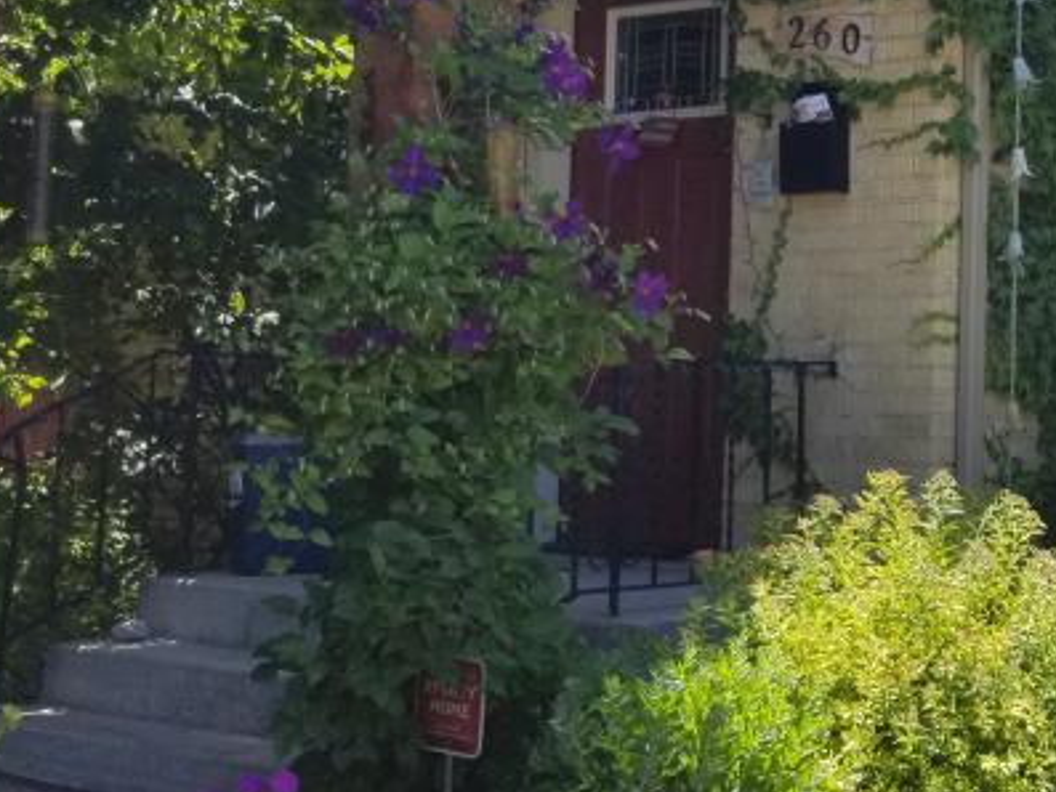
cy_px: 245
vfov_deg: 21.8
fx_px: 2045
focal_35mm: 67
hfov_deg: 26.7
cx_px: 1154
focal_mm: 4.25
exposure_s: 1/1136
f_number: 1.7
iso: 50
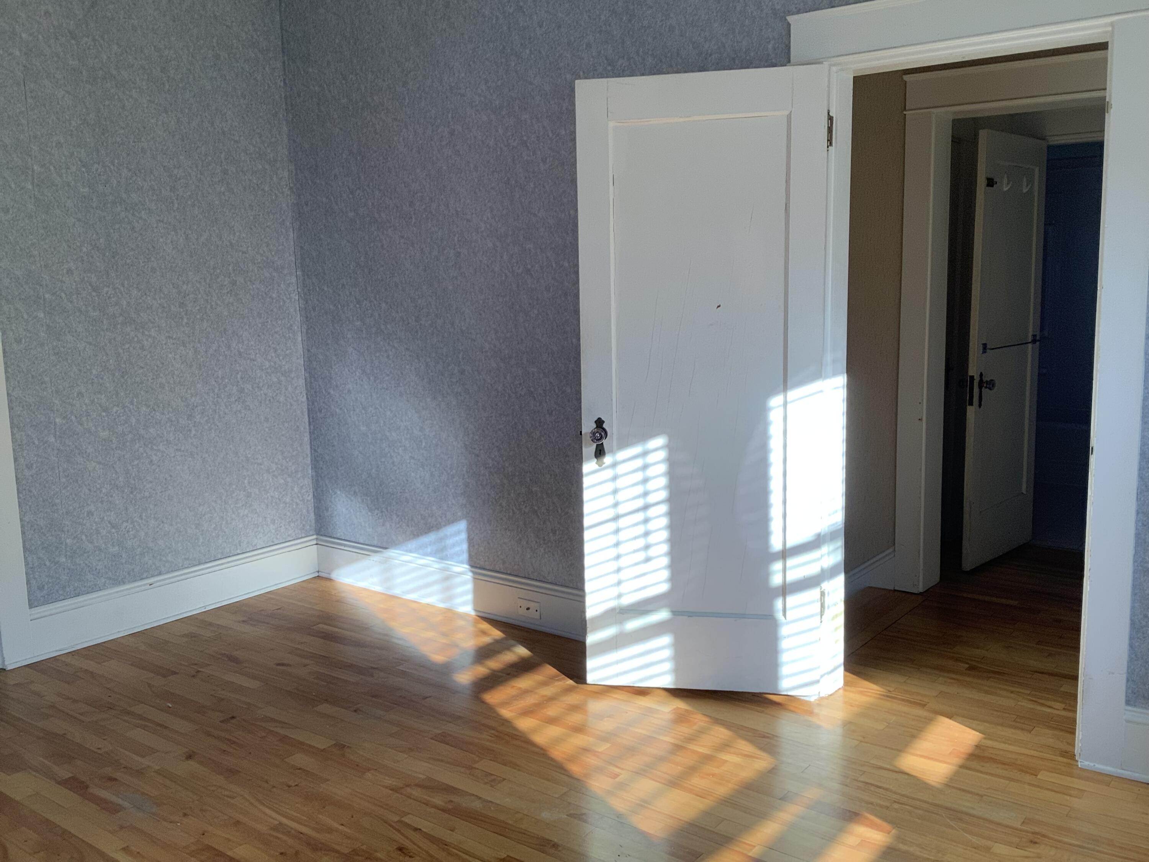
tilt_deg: -9.1
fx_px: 1029
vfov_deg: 45.4
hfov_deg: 58.4
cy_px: 431
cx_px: 574
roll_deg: +0.2
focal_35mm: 31
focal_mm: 3.3
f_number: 2.4
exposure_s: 1/120
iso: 40
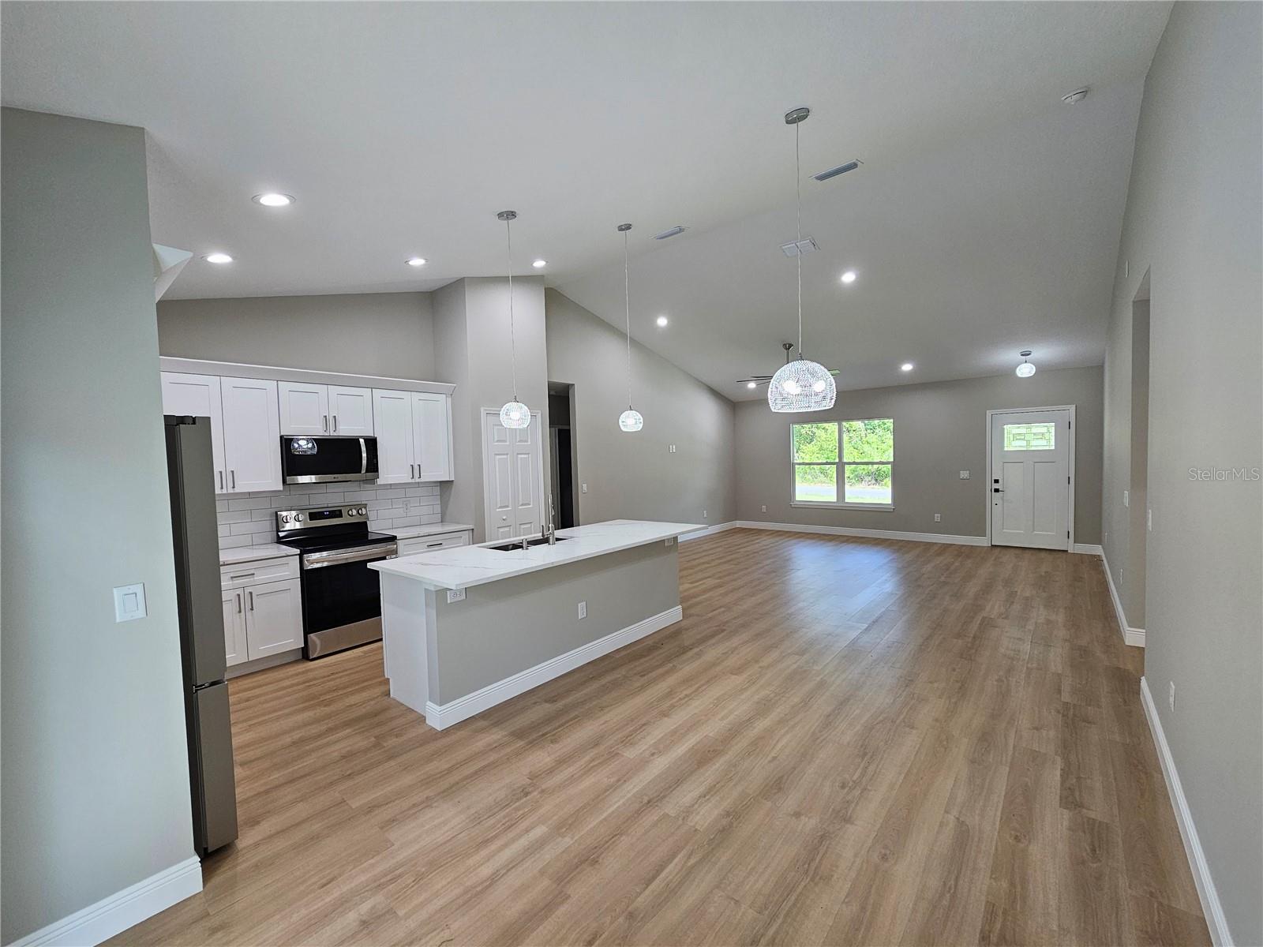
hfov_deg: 106.2
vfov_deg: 89.9
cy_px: 474
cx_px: 632
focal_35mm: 13
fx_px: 474
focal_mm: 2.2
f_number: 2.2
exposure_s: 1/60
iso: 80
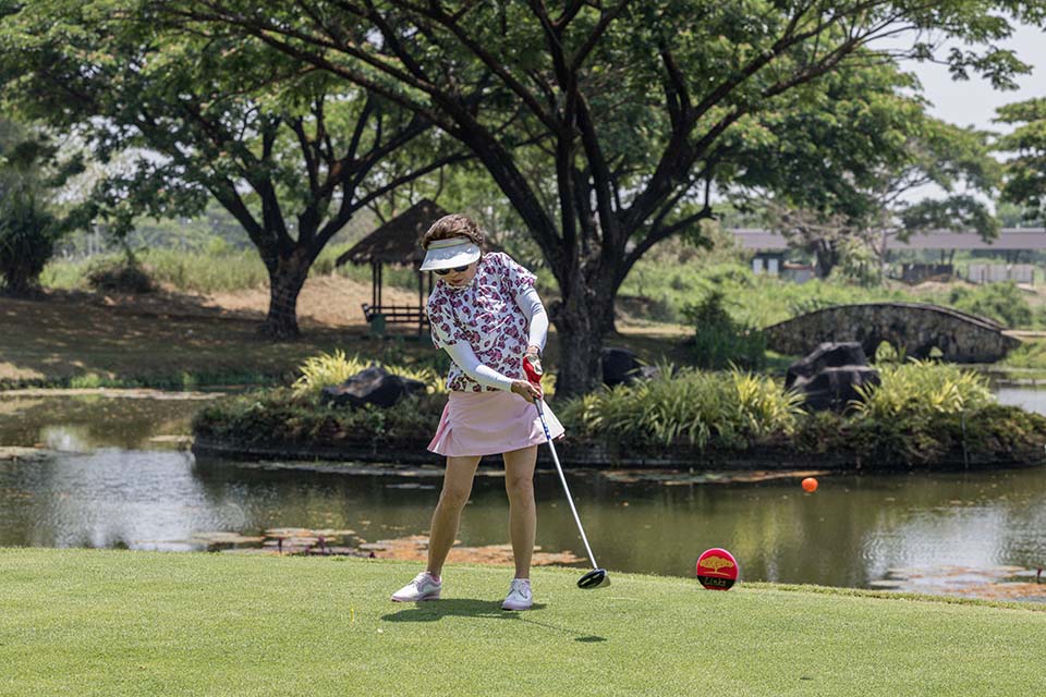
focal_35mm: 96
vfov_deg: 14.3
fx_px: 2789
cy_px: 348
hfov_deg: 21.2
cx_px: 523
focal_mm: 96
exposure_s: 1/3200
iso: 1800
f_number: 6.3
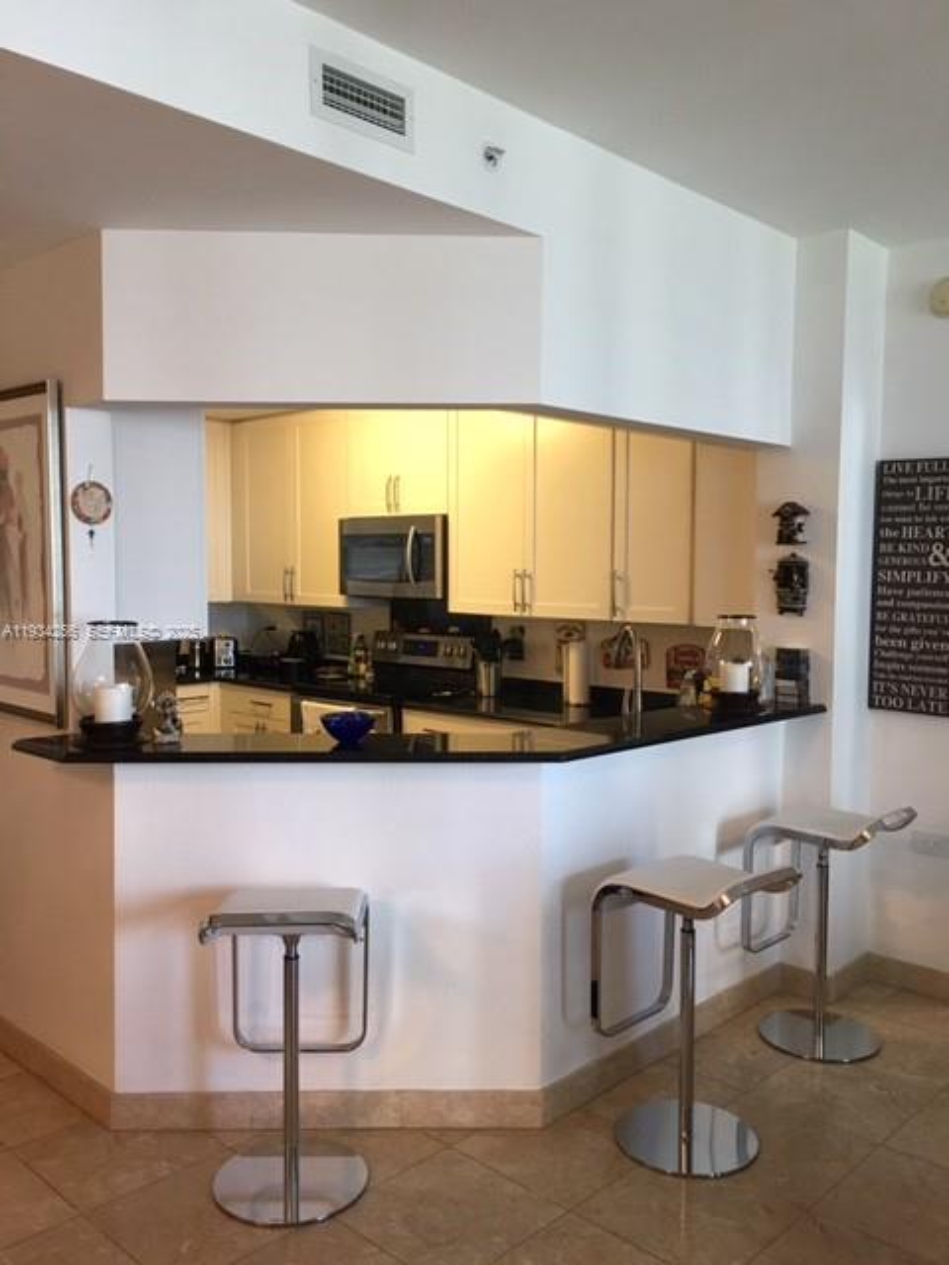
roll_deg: -0.8
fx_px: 1060
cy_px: 632
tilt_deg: -2.4
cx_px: 474
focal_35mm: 29
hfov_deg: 48.2
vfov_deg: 61.7
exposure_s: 1/15
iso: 50
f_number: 2.2
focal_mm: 4.15
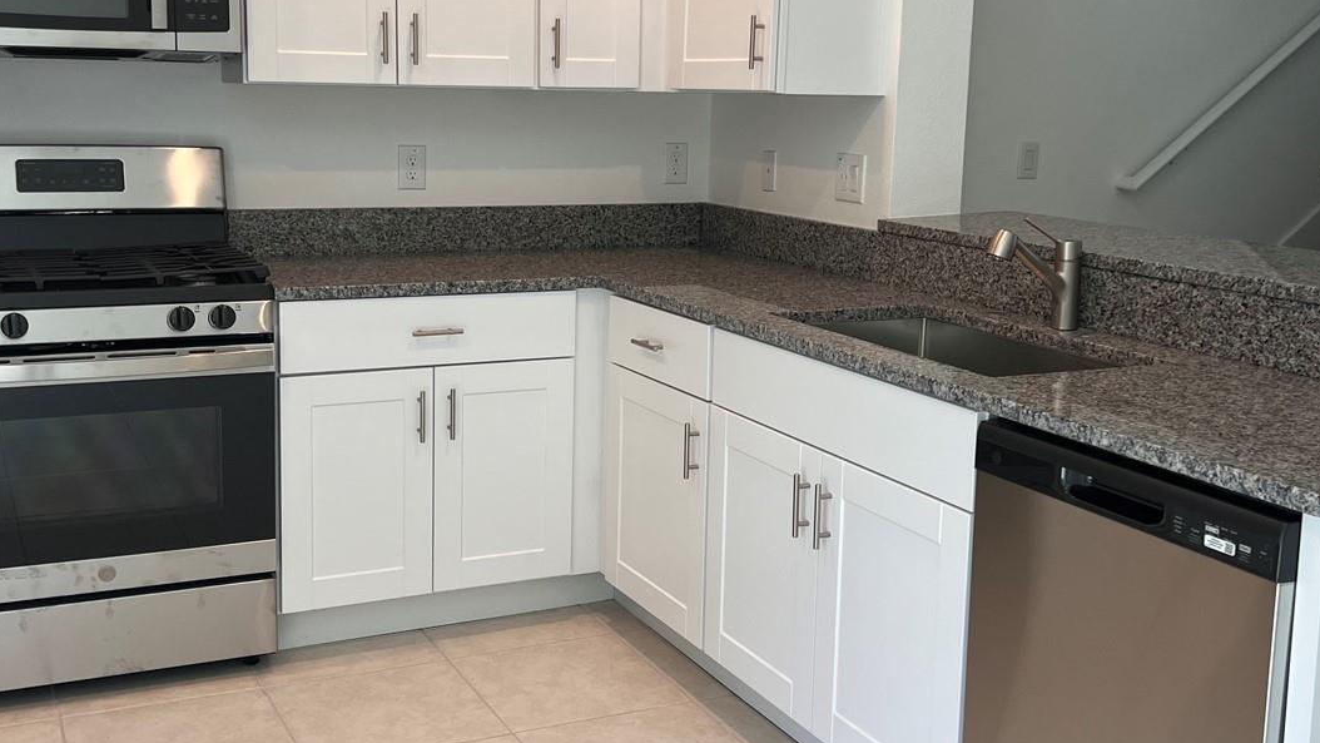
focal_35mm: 43
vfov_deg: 27.7
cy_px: 306
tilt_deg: -9.3
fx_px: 1505
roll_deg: -1.7
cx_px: 596
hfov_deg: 47.3
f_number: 1.5
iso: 64
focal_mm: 5.7
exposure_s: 1/120
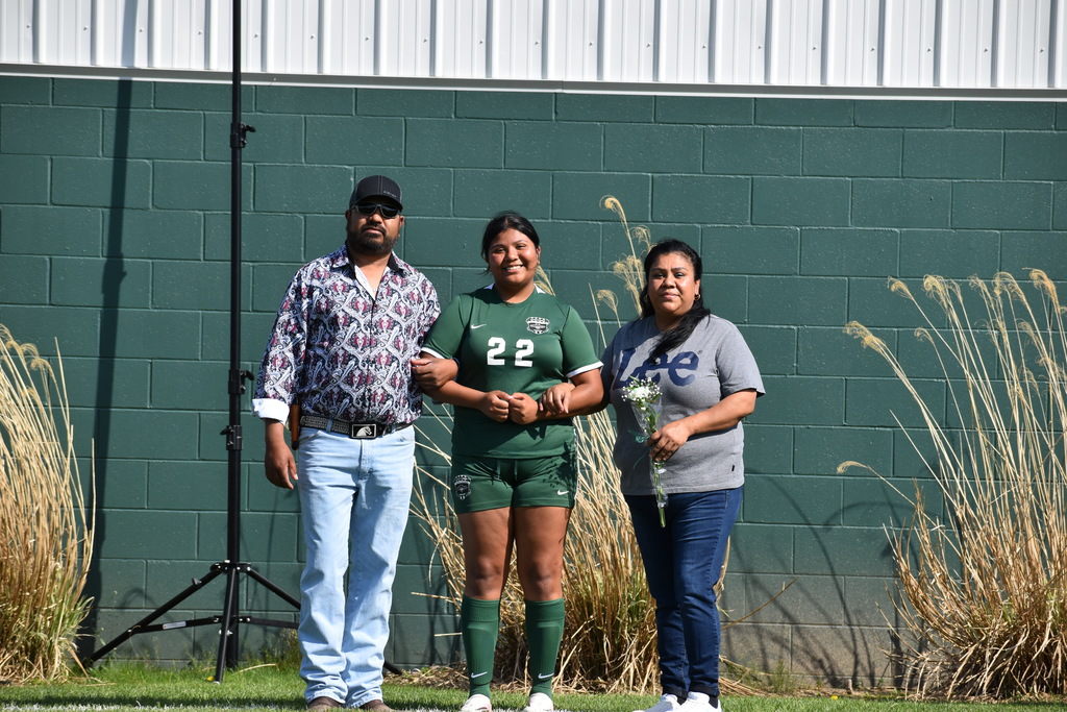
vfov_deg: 7.3
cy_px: 356
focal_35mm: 188
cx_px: 534
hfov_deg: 11.0
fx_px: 5558
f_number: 7.1
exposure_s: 1/2000
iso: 400
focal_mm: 125
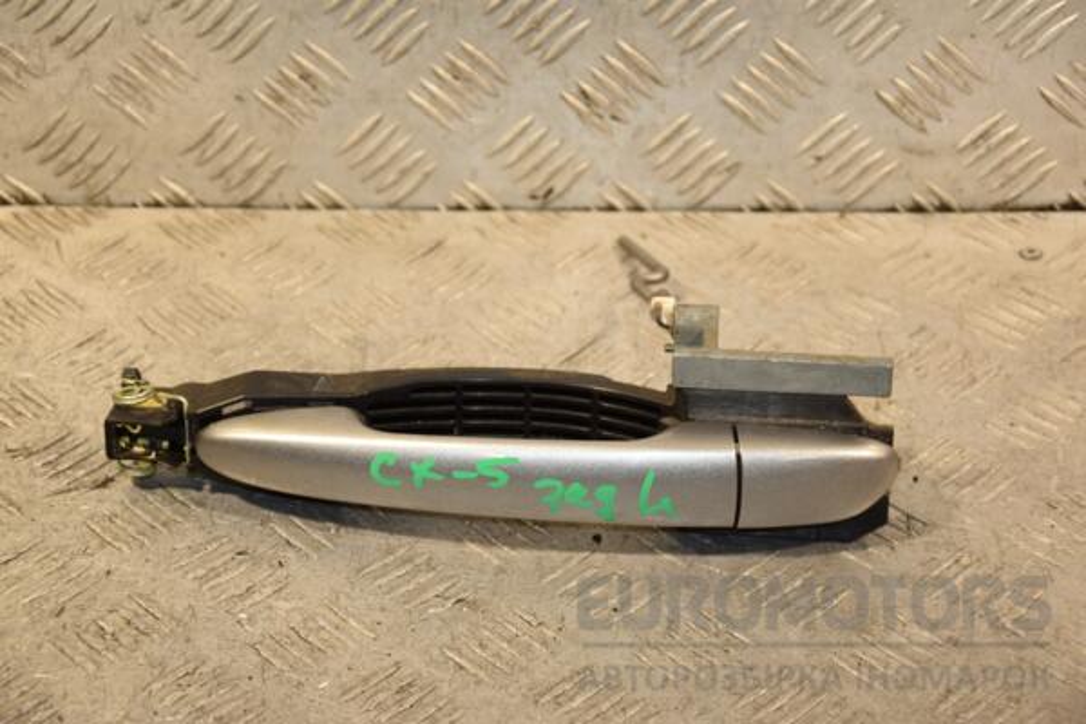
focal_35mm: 93
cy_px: 362
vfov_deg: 14.7
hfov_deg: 21.9
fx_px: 2805
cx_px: 543
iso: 800
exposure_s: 1/125
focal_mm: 62
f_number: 5.3
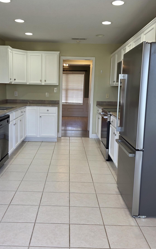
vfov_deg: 58.1
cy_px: 124
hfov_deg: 38.3
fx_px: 224
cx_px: 69
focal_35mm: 33
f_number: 1.7
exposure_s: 1/120
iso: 80
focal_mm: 6.3
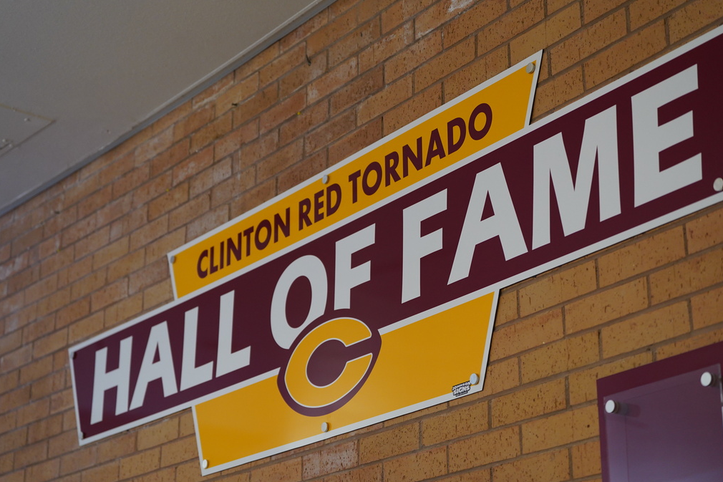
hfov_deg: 28.5
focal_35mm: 71
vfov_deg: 19.2
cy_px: 242
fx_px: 1426
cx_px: 364
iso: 2000
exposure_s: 1/160
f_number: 2.8
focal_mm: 70
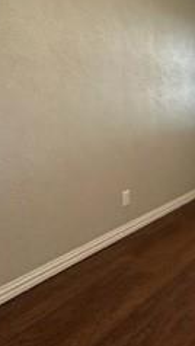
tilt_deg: -5.6
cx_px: 406
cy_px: 124
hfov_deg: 17.9
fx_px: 377
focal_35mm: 41
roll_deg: -2.0
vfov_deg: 48.8
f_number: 2.2
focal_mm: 2.22
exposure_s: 1/60
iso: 320
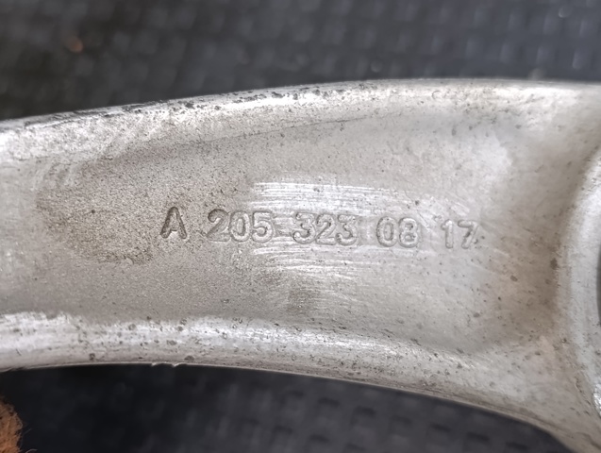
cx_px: 300
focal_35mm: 46
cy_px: 226
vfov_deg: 31.6
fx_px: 800
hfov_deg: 41.2
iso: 1000
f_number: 1.7
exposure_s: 1/33.3
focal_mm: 6.11
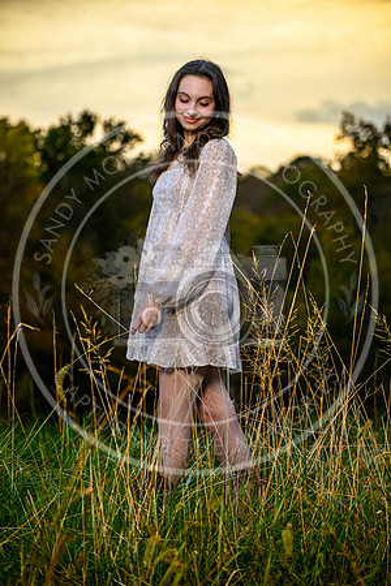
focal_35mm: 70
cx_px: 196
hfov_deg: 19.5
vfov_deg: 28.8
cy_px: 293
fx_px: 1140
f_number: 2.8
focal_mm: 70
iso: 1250
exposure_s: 1/160
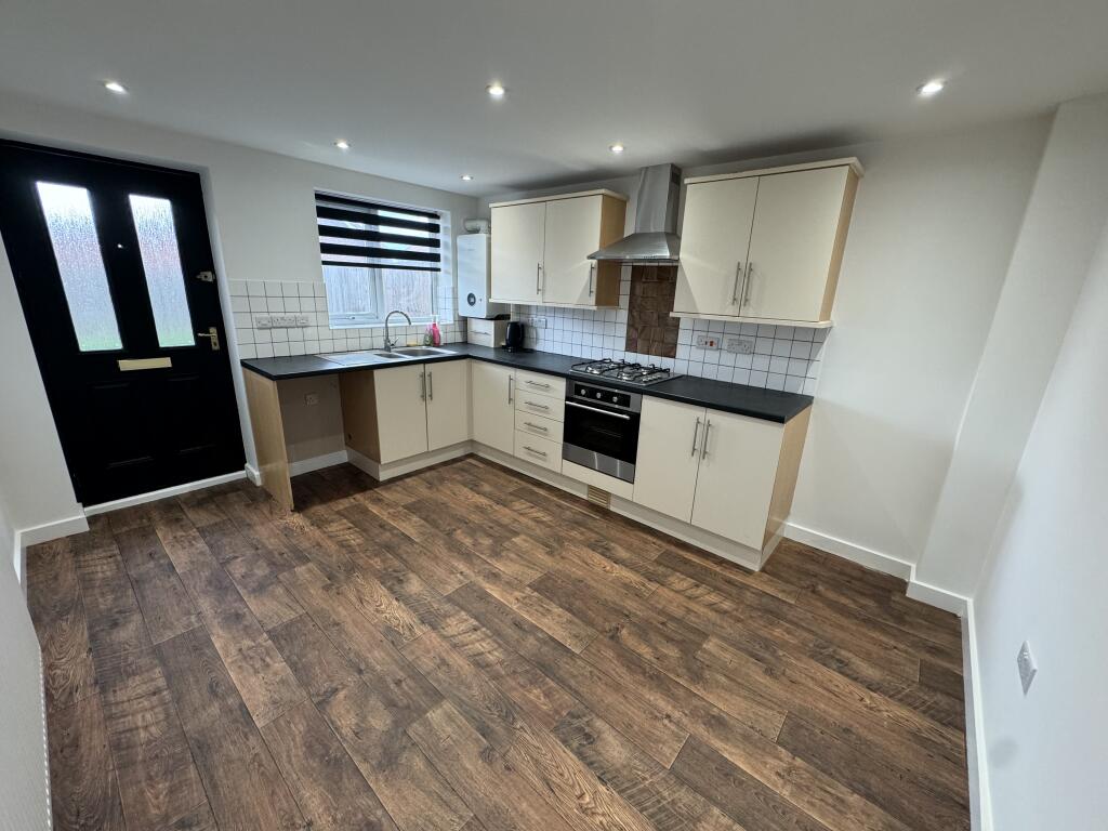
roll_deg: -2.2
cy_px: 416
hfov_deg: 102.1
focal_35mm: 14
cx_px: 554
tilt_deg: -16.5
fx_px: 448
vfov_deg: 85.7
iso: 250
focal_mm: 2.22
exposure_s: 1/100
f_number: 2.2
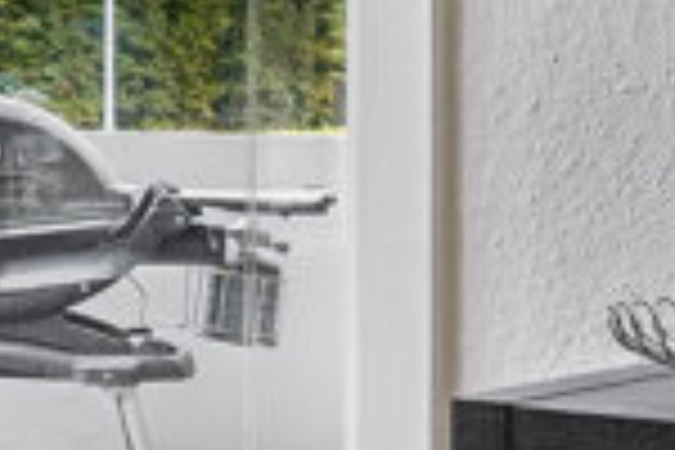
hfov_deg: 9.5
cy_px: -34
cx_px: -981
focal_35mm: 192
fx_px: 3600
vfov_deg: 7.1
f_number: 8
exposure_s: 1/60
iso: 200
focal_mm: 24
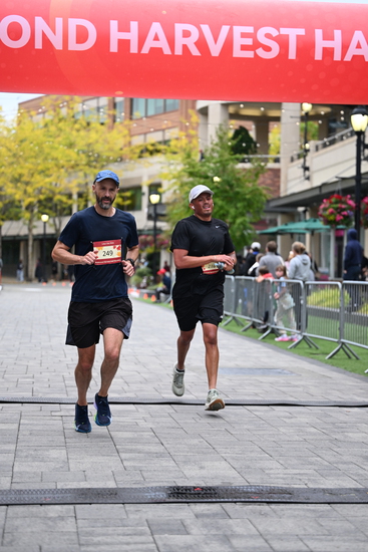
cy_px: 276
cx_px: 184
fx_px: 1180
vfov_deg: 26.3
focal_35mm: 77
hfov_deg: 17.7
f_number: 2.8
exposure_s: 1/2500
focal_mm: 77
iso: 1250
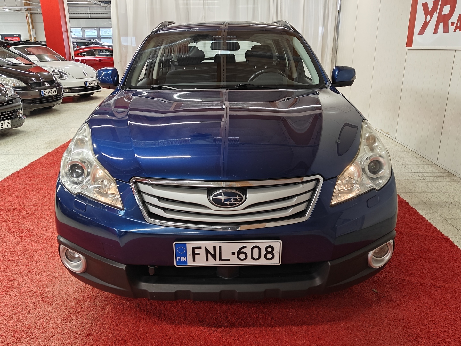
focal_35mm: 29
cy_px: 173
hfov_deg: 61.7
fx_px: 386
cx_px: 230
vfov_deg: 48.2
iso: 64
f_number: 1.8
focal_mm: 5.59
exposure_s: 1/56
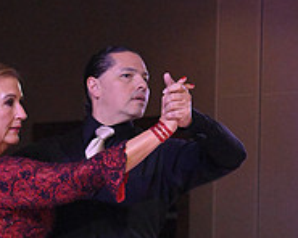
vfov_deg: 8.4
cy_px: 296
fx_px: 1605
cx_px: 44
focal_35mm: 182
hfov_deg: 10.6
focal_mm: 62
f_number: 9
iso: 6400
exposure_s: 1/320
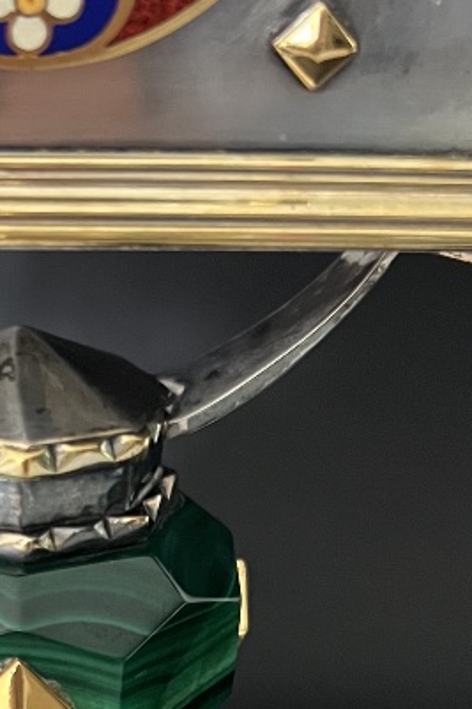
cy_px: 697
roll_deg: -1.7
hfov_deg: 16.6
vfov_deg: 24.0
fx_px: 1594
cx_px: 27
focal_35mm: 81
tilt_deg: -28.3
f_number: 1.5
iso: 500
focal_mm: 5.7
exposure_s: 1/54
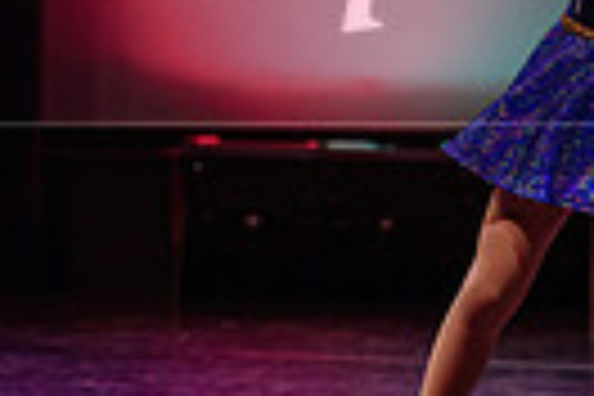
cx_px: -130
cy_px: -190
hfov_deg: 3.9
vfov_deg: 2.6
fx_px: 8728
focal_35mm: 529
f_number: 2.8
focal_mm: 120
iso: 1600
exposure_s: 1/250
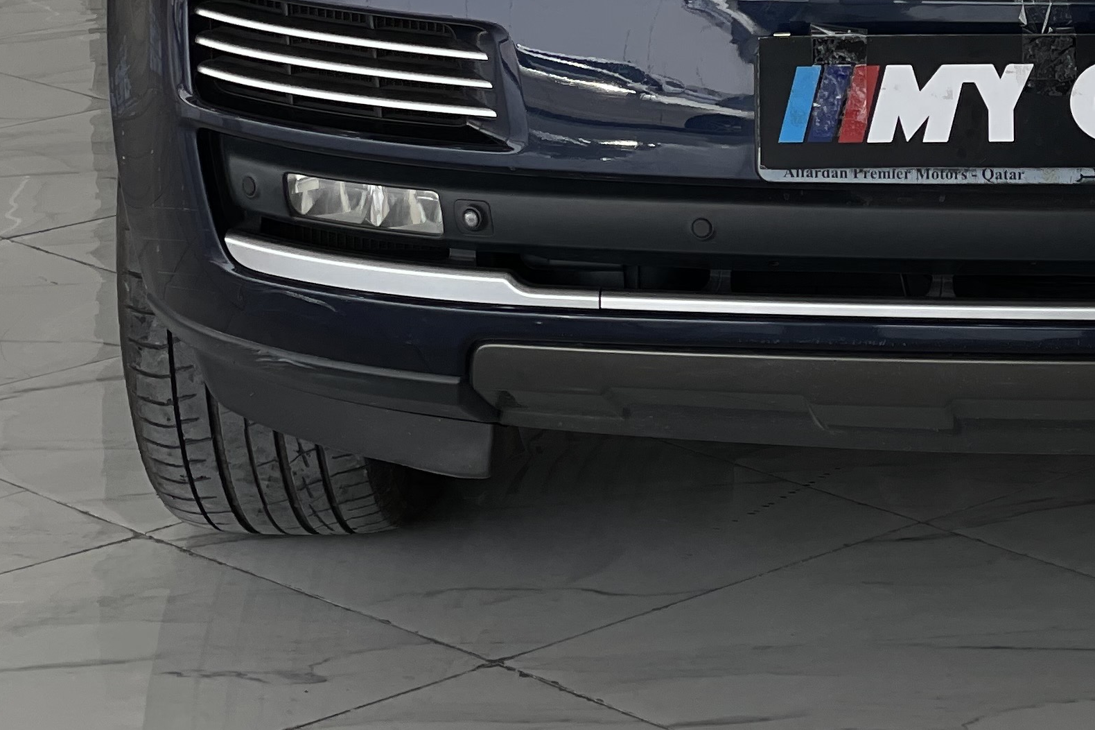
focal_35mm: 138
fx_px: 4197
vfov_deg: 9.8
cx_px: 1078
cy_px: -211
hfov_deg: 14.6
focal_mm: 6
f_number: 2
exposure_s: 1/251
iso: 32
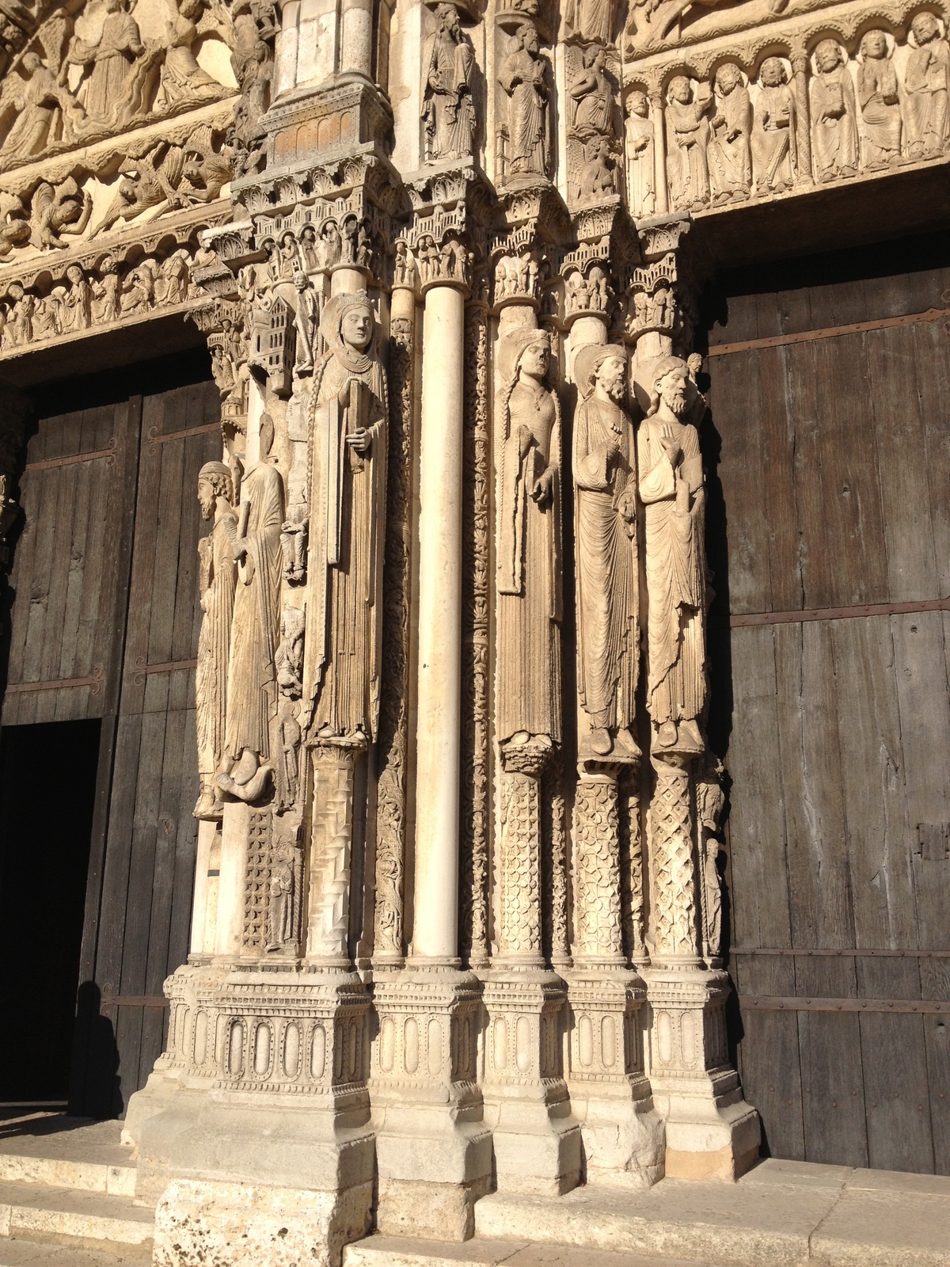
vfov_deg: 52.6
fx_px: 1281
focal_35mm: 35
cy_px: 634
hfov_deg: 40.7
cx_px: 475
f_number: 2.4
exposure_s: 1/2208
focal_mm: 4.28
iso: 50
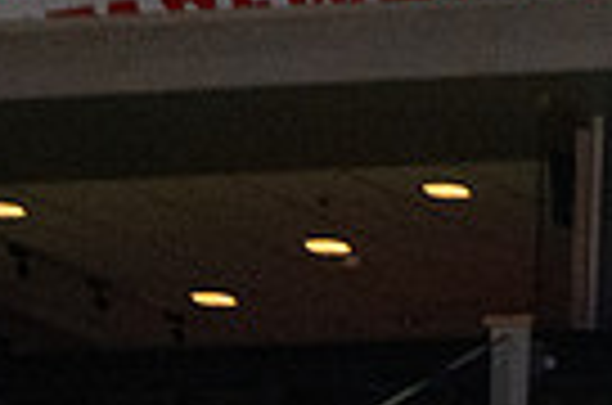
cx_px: 1278
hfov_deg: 2.9
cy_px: 554
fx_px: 11940
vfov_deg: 1.9
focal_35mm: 704
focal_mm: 110
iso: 3200
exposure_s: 1/1600
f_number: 2.8
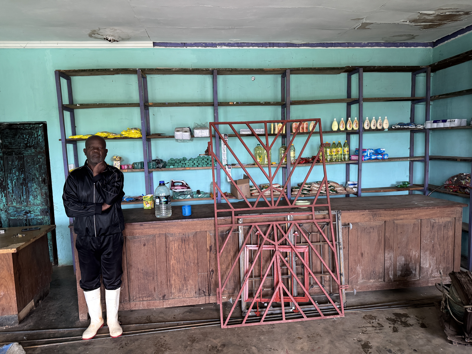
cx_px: 236
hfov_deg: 71.6
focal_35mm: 24
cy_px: 177
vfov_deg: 56.8
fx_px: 327
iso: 250
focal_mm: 6.76
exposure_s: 1/60
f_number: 1.78
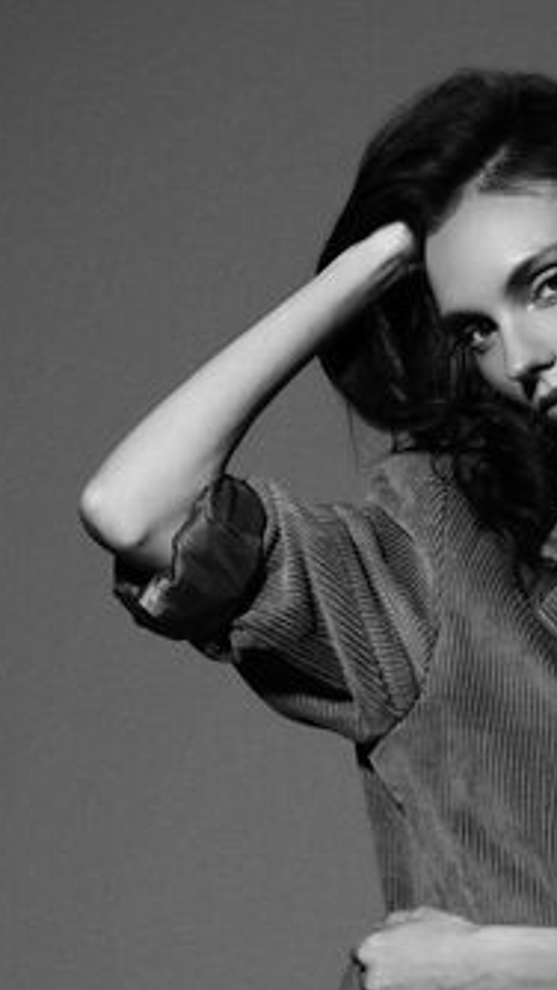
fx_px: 3648
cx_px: 584
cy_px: 676
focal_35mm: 139
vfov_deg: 15.4
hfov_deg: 8.7
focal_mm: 70
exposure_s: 1/125
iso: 100
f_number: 16
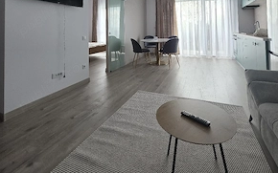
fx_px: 144
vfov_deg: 55.6
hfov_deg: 88.0
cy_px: 24
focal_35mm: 19
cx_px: 143
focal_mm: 2.2
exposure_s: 1/101
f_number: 1.9
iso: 80
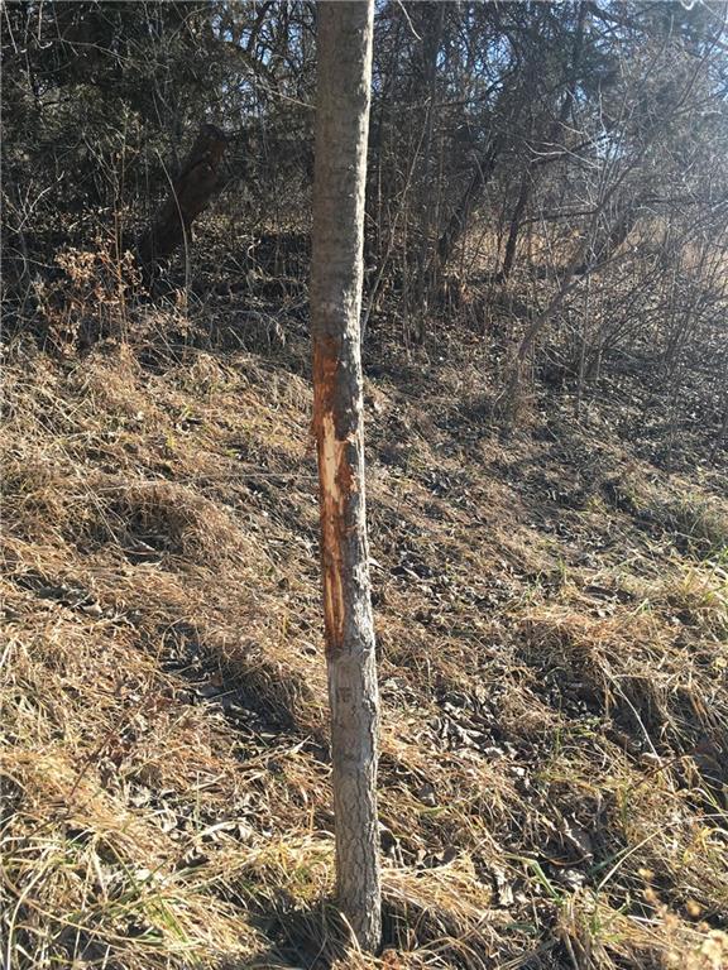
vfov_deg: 61.7
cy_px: 485
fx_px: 813
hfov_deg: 48.2
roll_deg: +1.7
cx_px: 364
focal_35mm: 29
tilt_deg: -15.9
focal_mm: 4.15
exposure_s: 1/478
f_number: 2.2
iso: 25
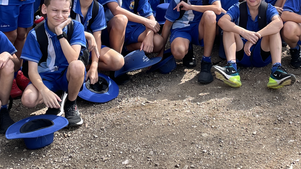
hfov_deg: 29.4
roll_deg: -0.3
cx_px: 219
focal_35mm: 71
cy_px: -17
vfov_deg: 16.5
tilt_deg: -6.6
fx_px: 567
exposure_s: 1/836
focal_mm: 4.2
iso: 32
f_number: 1.6
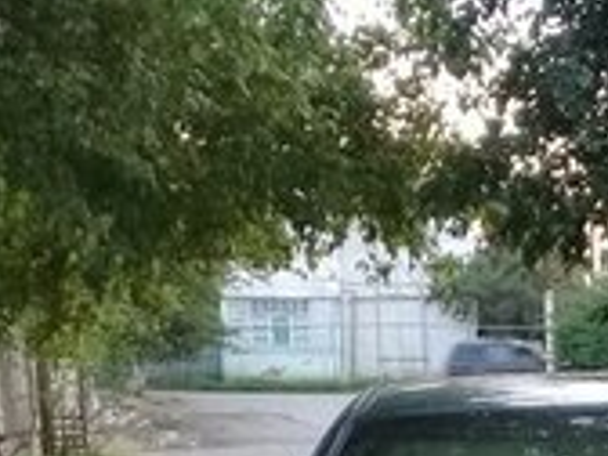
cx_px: 666
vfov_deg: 11.2
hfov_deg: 15.7
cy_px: 852
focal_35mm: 122
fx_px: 2143
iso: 100
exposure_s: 1/33
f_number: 2.2
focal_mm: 3.3
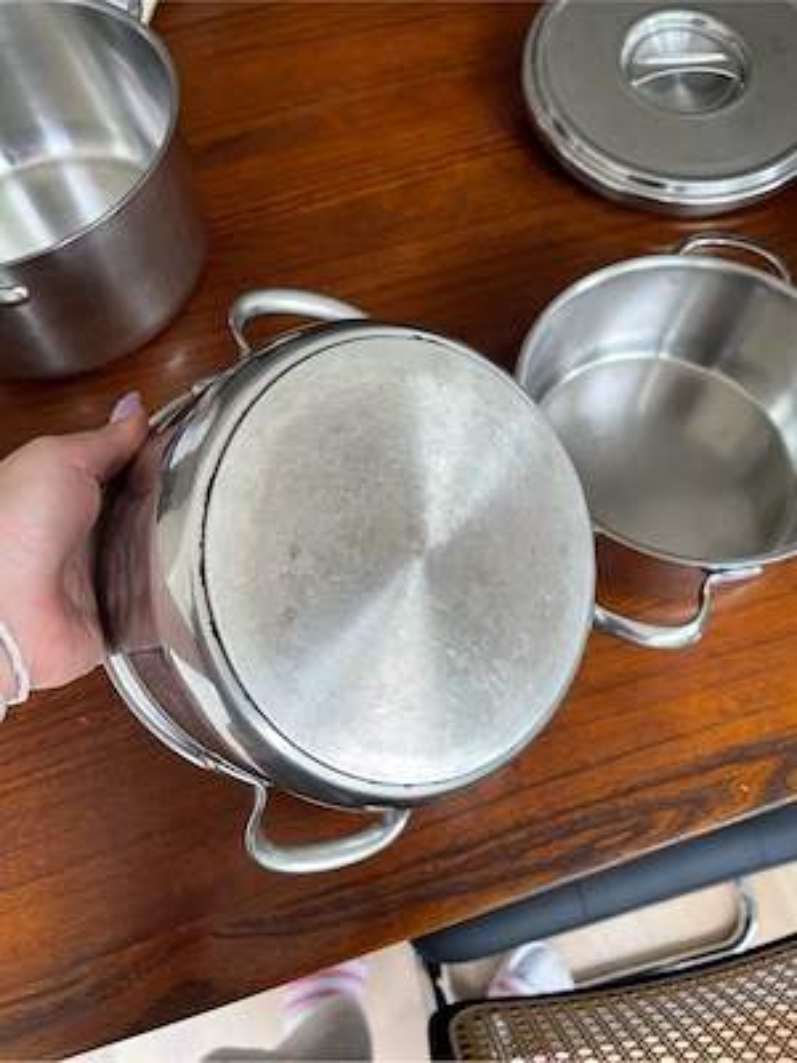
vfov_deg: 69.4
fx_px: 767
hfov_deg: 54.9
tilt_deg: -67.5
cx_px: 398
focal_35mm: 25
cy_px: 532
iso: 50
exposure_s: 1/121
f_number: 1.6
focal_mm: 5.1
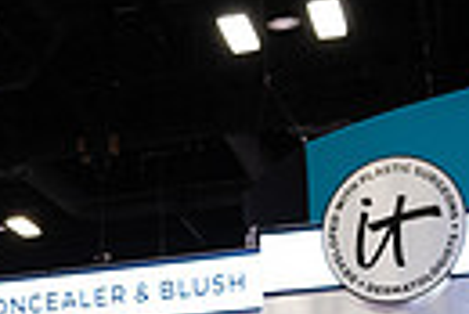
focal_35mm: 96
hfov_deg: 21.0
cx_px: 97
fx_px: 1252
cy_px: 648
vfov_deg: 12.4
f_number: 5.6
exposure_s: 1/100
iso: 2000
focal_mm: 21.5
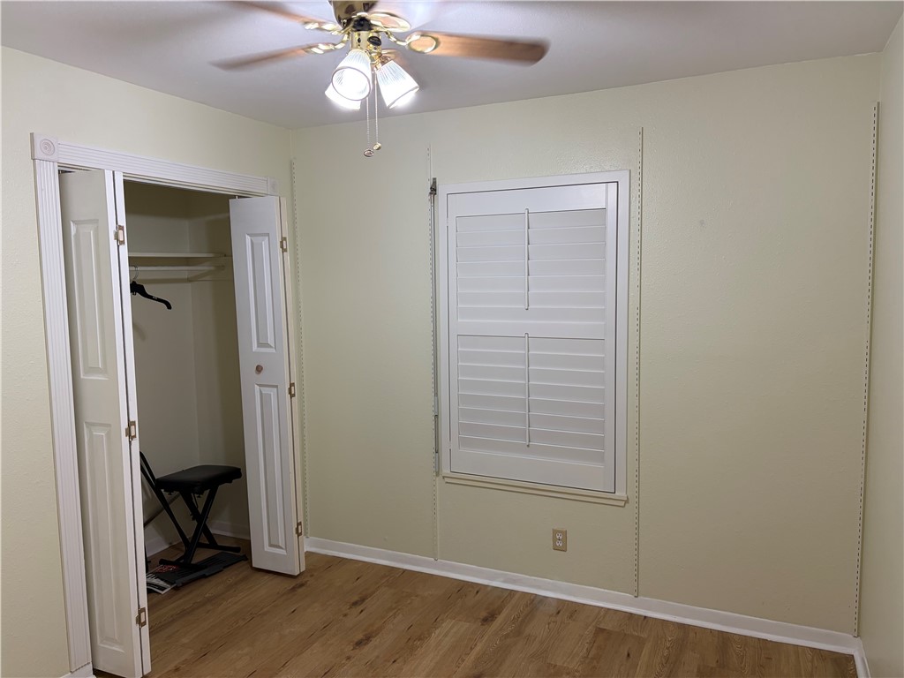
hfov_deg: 67.3
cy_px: 339
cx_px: 452
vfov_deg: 53.1
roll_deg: +1.1
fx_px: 679
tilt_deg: -5.3
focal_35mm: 26
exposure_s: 1/60
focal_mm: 5.96
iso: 100
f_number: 1.6
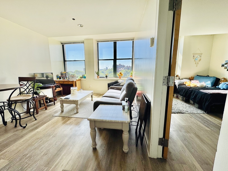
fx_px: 92
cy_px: 86
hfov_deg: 102.1
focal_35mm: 14
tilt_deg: -8.9
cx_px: 114
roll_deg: -0.1
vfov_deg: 85.7
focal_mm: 2.22
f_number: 2.2
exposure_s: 1/361
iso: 40
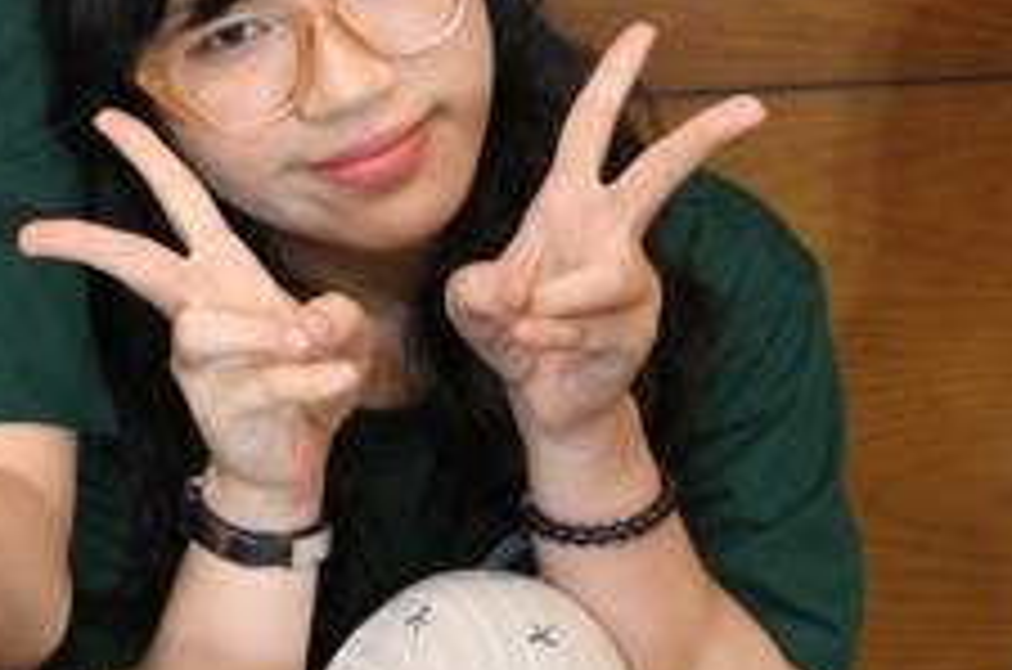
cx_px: -225
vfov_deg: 12.2
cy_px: -94
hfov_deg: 17.7
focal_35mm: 110
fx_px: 3086
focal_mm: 38
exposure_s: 1/100
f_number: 4
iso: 5000
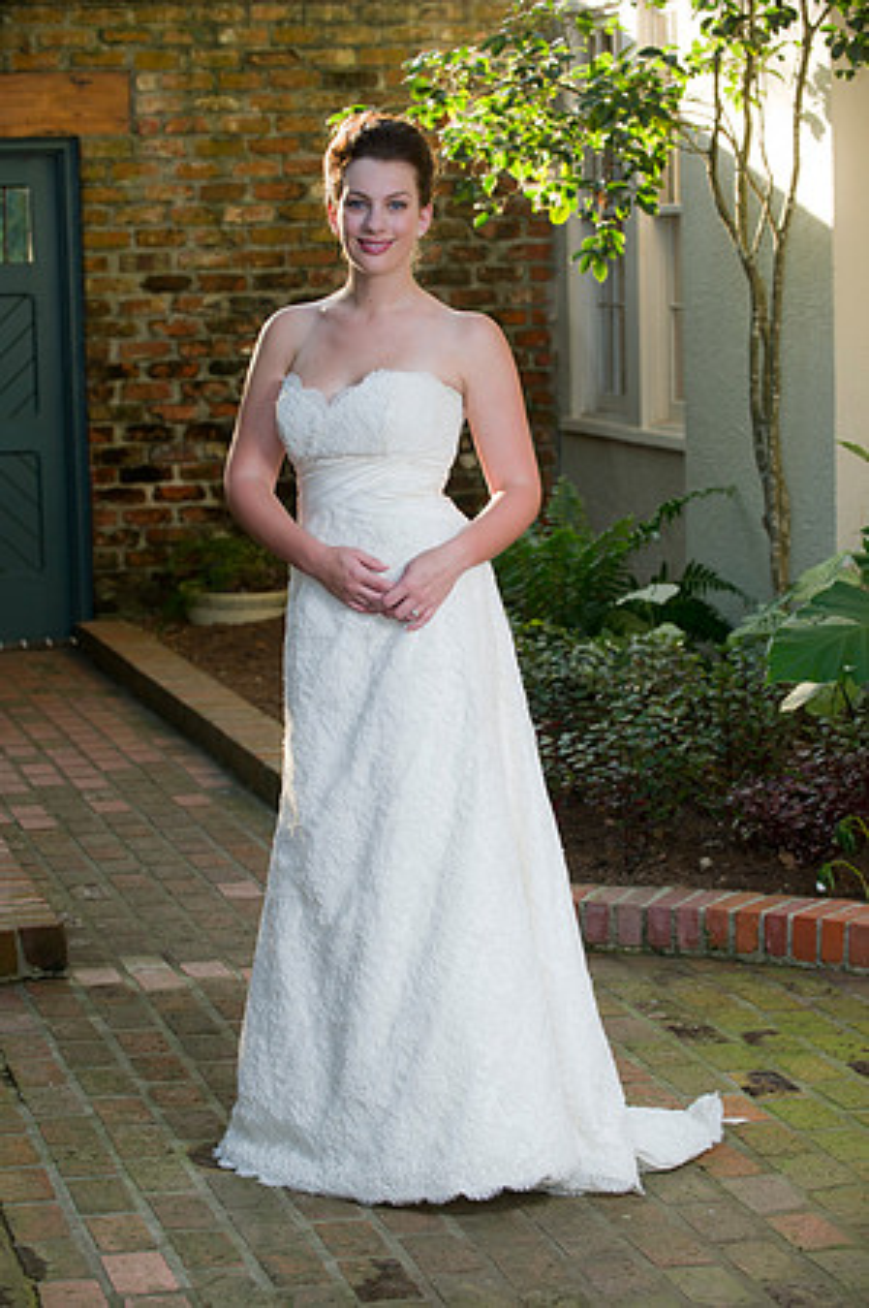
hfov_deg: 14.4
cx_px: 434
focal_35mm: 95
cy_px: 654
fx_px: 3447
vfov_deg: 21.5
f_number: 5
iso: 400
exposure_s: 1/60
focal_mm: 95
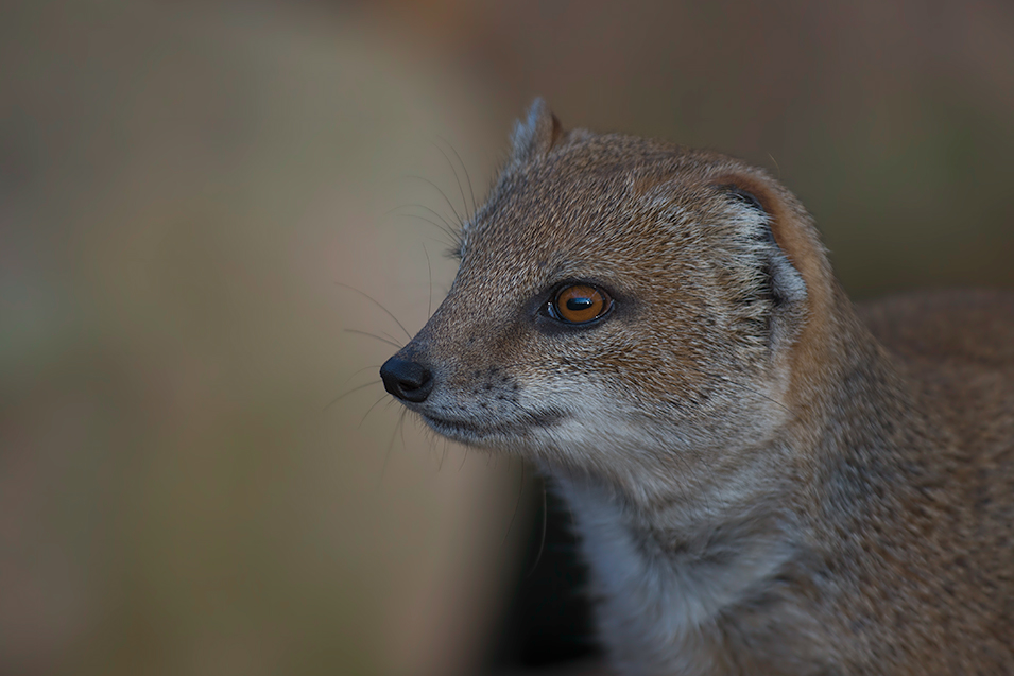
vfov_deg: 2.6
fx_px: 15099
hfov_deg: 3.8
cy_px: 341
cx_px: 535
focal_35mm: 536
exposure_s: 1/400
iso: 400
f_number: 4.5
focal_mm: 500
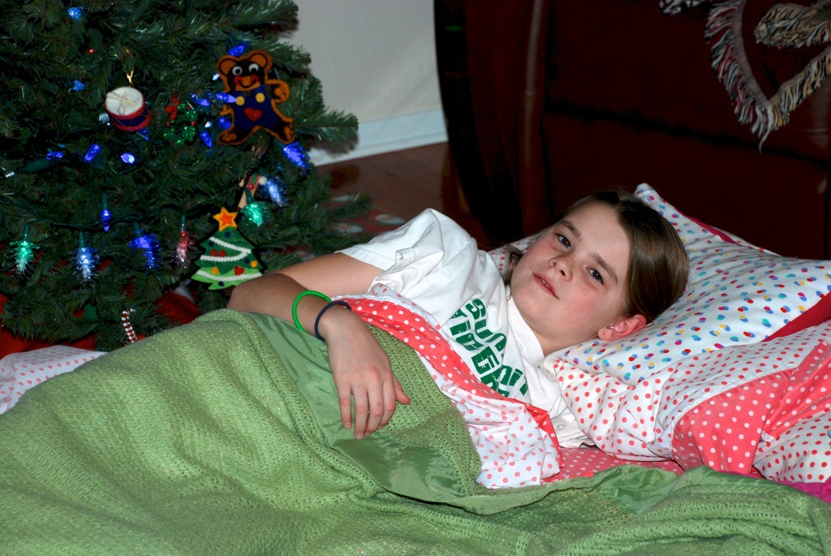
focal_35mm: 99
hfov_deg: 20.6
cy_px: 278
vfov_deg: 13.9
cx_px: 416
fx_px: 2287
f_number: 5.3
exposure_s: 1/60
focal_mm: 66
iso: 200
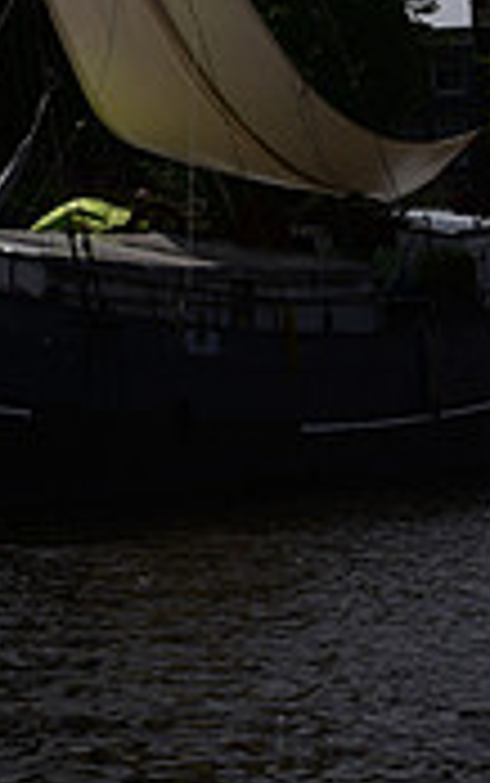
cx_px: -164
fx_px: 3050
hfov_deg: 9.0
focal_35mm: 143
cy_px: -446
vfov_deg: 13.6
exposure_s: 1/160
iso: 64
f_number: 16
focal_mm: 42
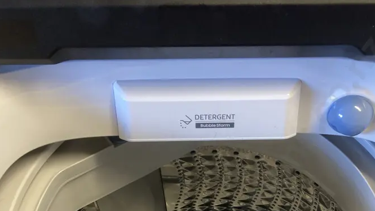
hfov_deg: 43.7
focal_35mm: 47
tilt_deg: -63.9
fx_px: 467
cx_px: 205
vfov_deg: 22.7
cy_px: 273
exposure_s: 1/50
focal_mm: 3.99
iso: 80
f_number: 1.8
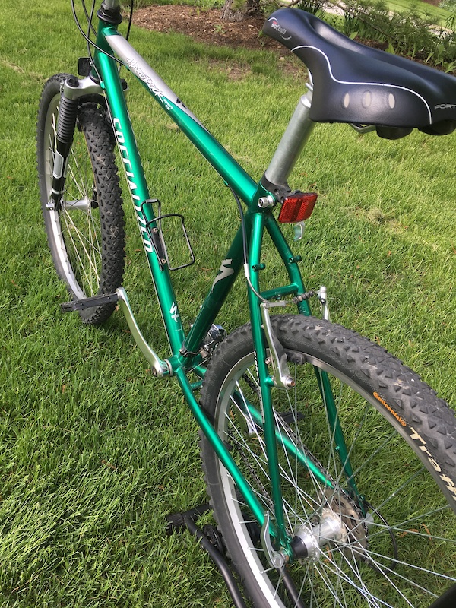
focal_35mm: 29
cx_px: 228
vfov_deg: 61.7
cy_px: 304
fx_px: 509
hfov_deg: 48.2
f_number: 2.2
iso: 25
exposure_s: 1/516
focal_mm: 4.15
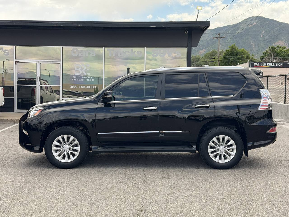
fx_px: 401
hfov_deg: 39.7
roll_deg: -0.8
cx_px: 144
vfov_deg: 30.3
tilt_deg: -3.3
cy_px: 108
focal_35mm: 48
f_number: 1.78
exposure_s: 1/975
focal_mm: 6.76
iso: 100
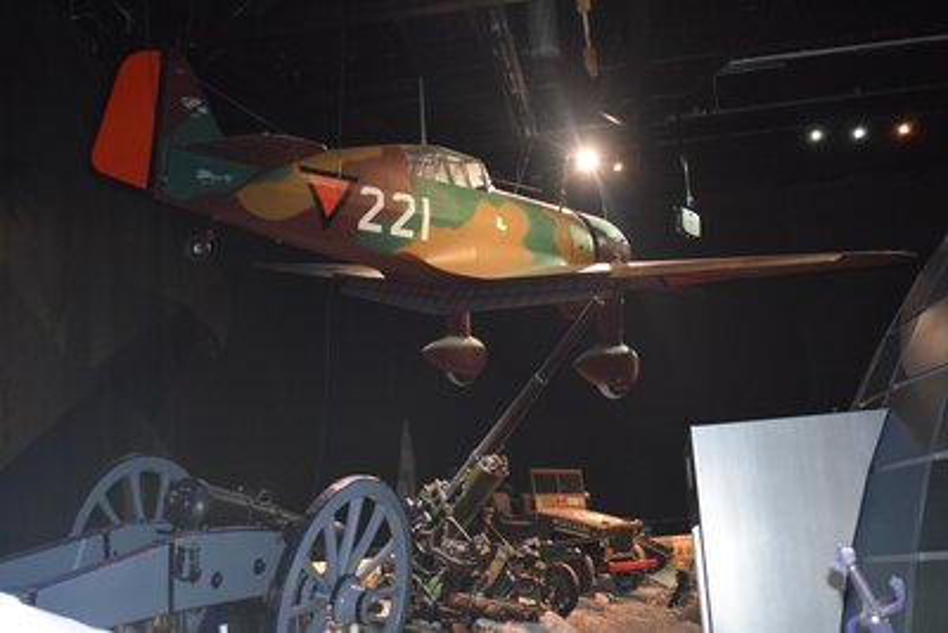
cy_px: 316
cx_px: 474
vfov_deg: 30.9
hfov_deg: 44.9
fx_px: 1146
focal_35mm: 44
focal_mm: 29
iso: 3200
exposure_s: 1/15
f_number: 4.2
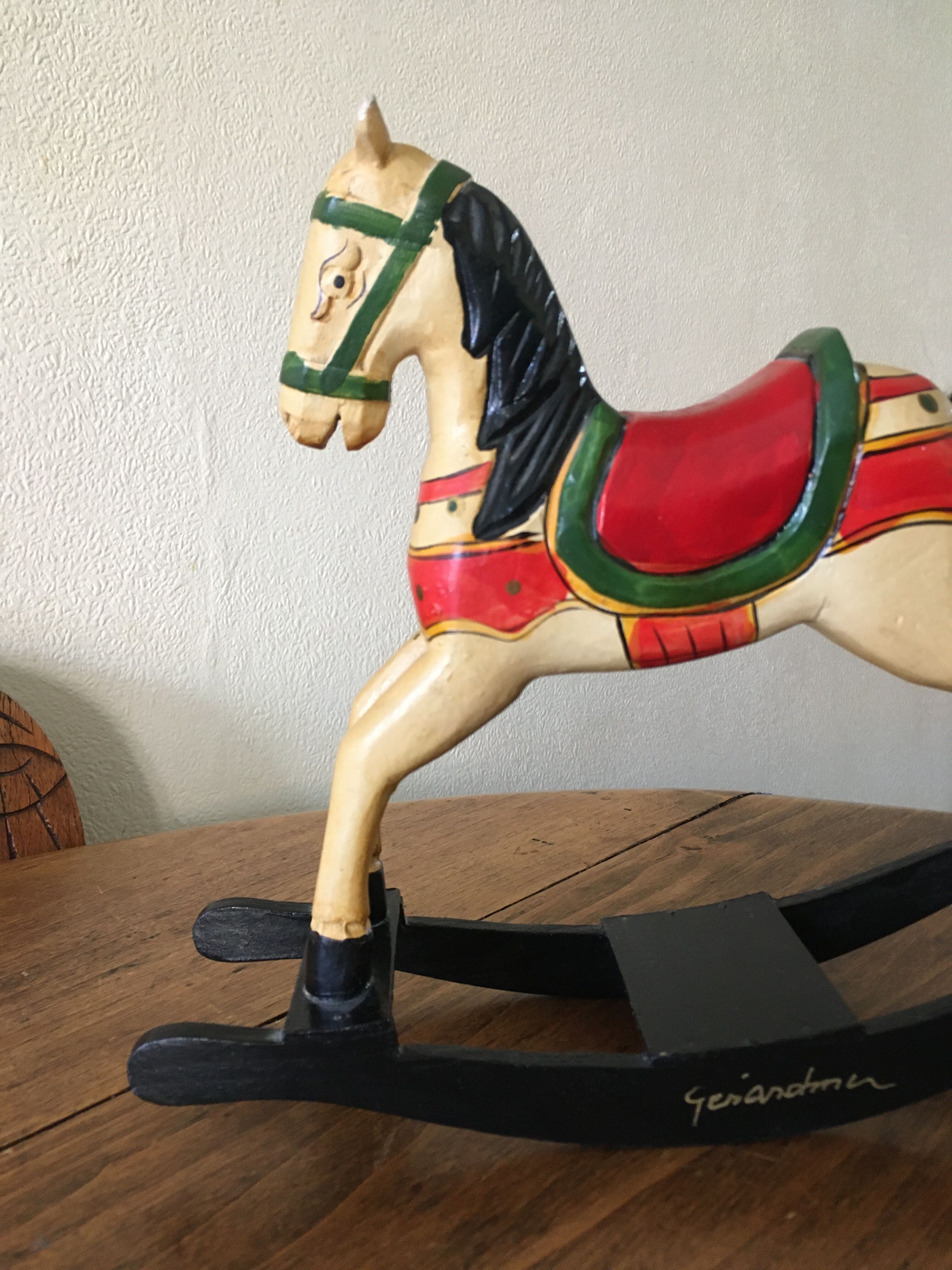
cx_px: 476
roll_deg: +3.6
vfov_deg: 61.7
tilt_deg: -11.8
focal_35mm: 29
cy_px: 635
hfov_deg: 48.2
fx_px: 1063
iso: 200
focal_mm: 4.15
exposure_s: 1/33
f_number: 2.2
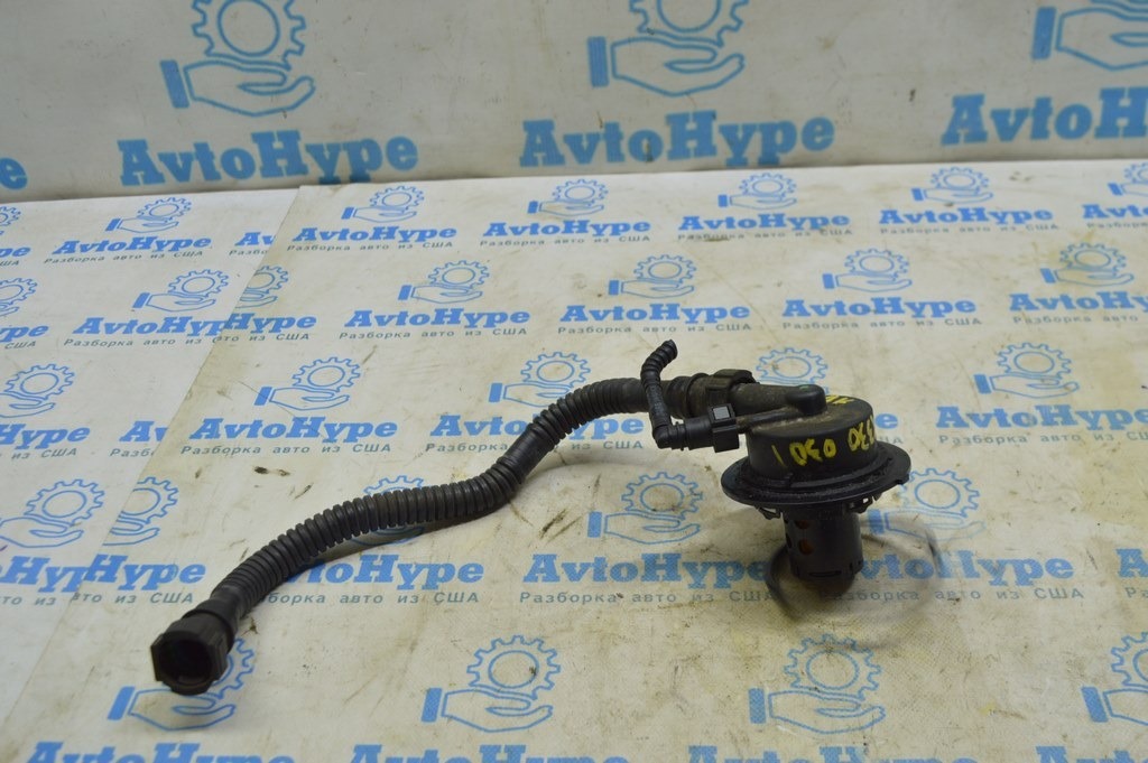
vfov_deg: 34.2
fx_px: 1243
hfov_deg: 49.6
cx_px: 574
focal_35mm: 39
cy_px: 382
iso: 400
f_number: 5.6
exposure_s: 1/40
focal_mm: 26
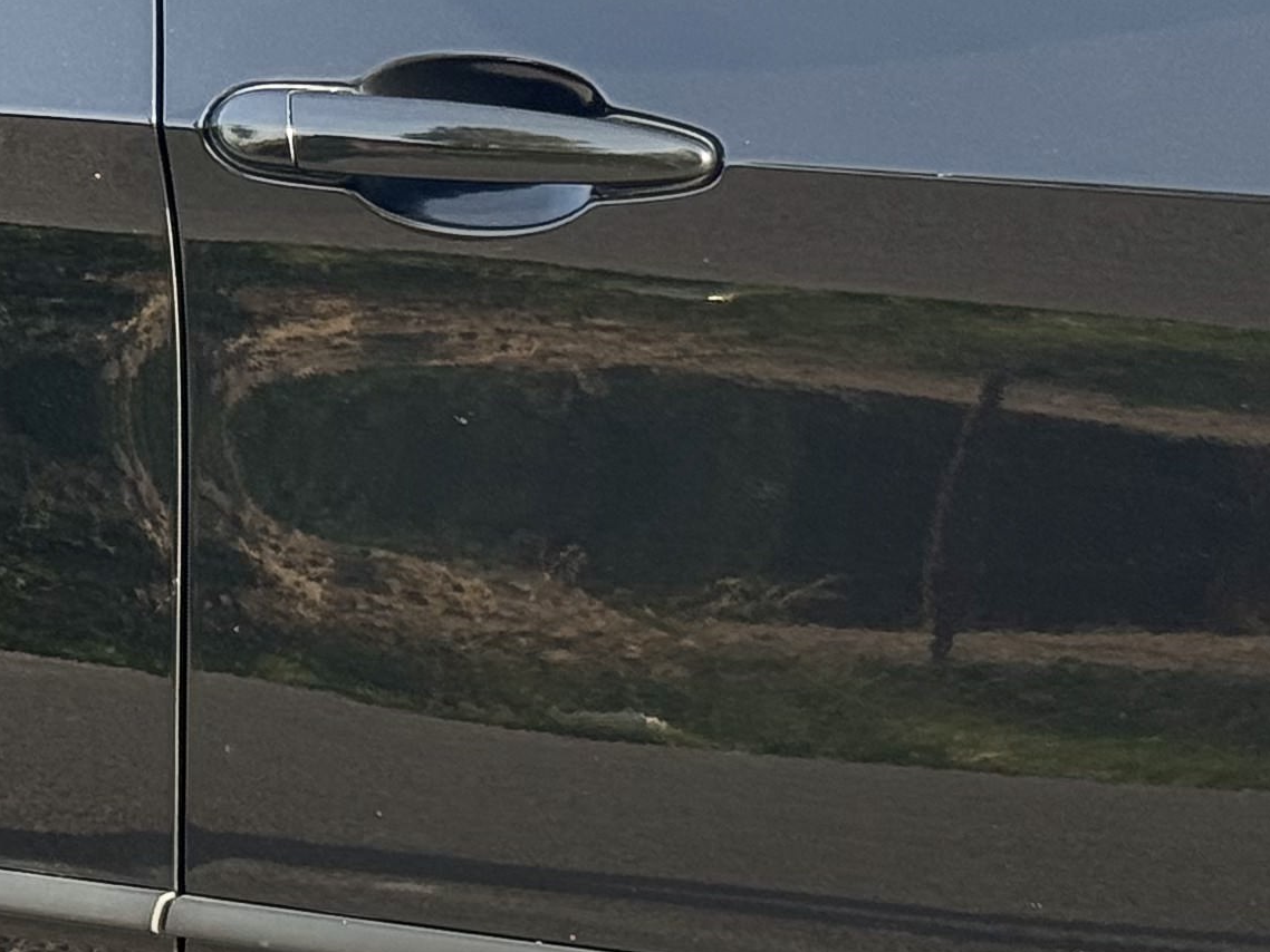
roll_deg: +1.6
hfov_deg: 10.9
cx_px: -940
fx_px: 6238
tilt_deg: -5.6
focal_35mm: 170
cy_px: 305
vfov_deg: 8.7
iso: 64
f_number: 1.78
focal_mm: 6.76
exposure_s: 1/598
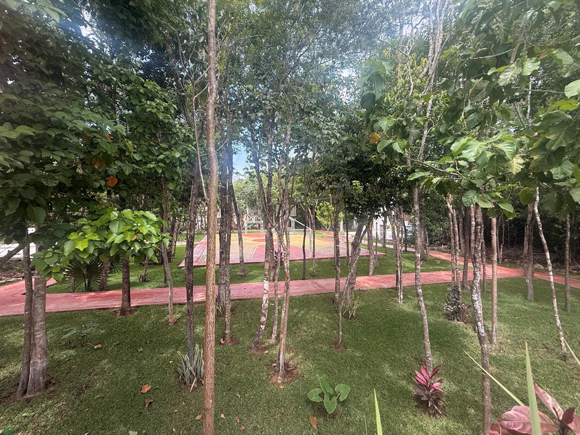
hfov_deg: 102.1
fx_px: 235
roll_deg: +0.2
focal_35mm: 14
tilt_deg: -0.4
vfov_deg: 85.7
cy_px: 218
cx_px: 290
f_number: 2.2
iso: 64
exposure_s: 1/357
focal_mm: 2.22
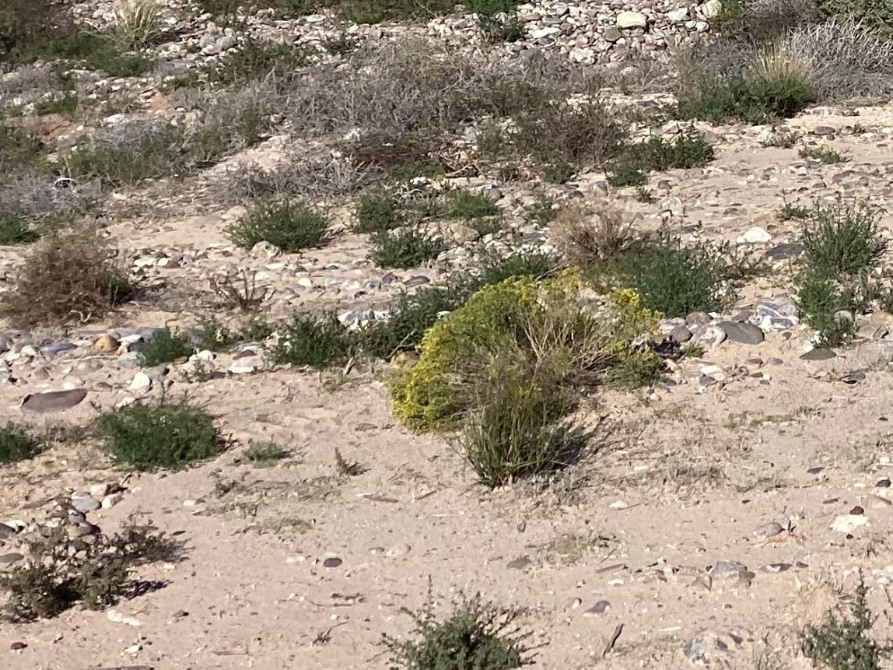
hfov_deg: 21.8
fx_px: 2090
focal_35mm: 81
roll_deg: +0.8
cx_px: 1155
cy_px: -166
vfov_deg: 17.3
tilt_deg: -3.5
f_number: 2.4
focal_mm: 3.3
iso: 25
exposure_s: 1/2203
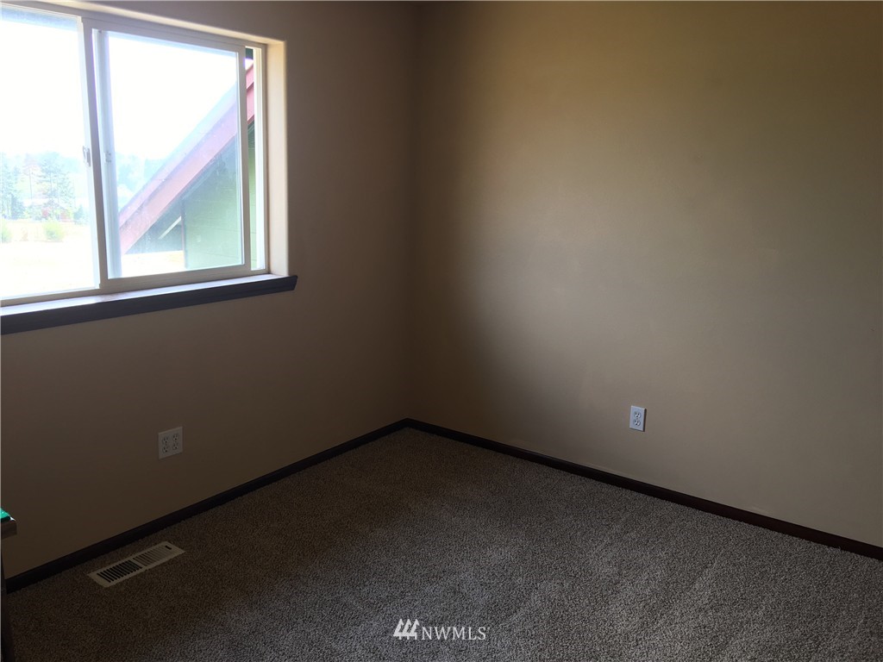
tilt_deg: -11.9
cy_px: 331
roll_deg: -1.8
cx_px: 442
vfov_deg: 48.2
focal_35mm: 29
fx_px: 740
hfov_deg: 61.7
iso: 25
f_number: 2.2
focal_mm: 4.15
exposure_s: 1/40
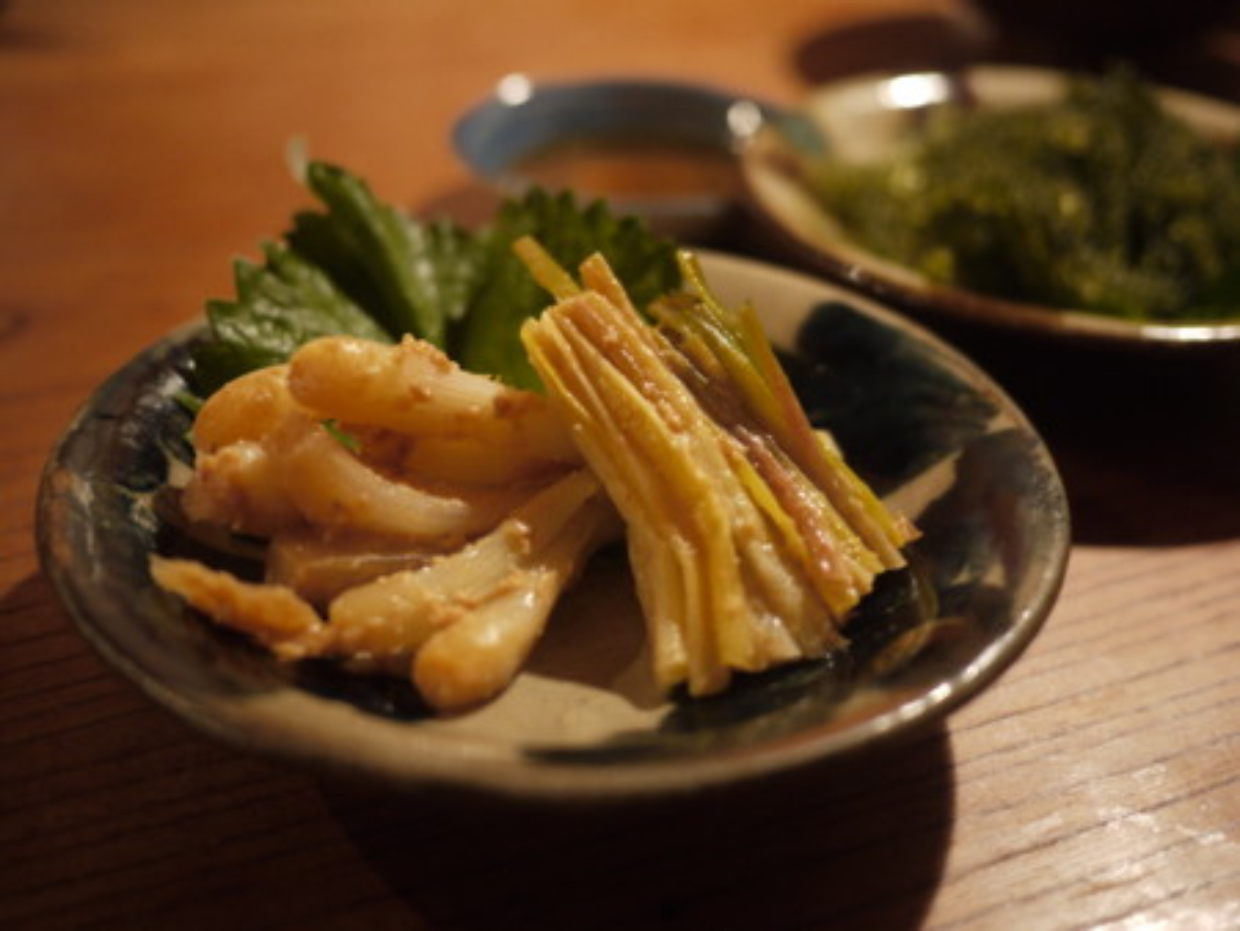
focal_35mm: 40
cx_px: 620
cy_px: 466
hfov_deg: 46.8
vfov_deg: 36.0
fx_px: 1434
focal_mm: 20
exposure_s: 1/13
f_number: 1.7
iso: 400
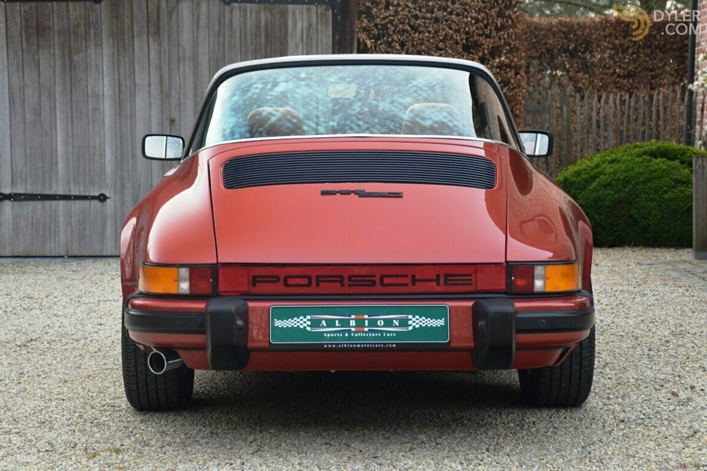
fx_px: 1326
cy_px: 236
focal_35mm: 68
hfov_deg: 29.9
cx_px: 354
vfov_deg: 20.2
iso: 200
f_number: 4.5
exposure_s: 1/125
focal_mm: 45
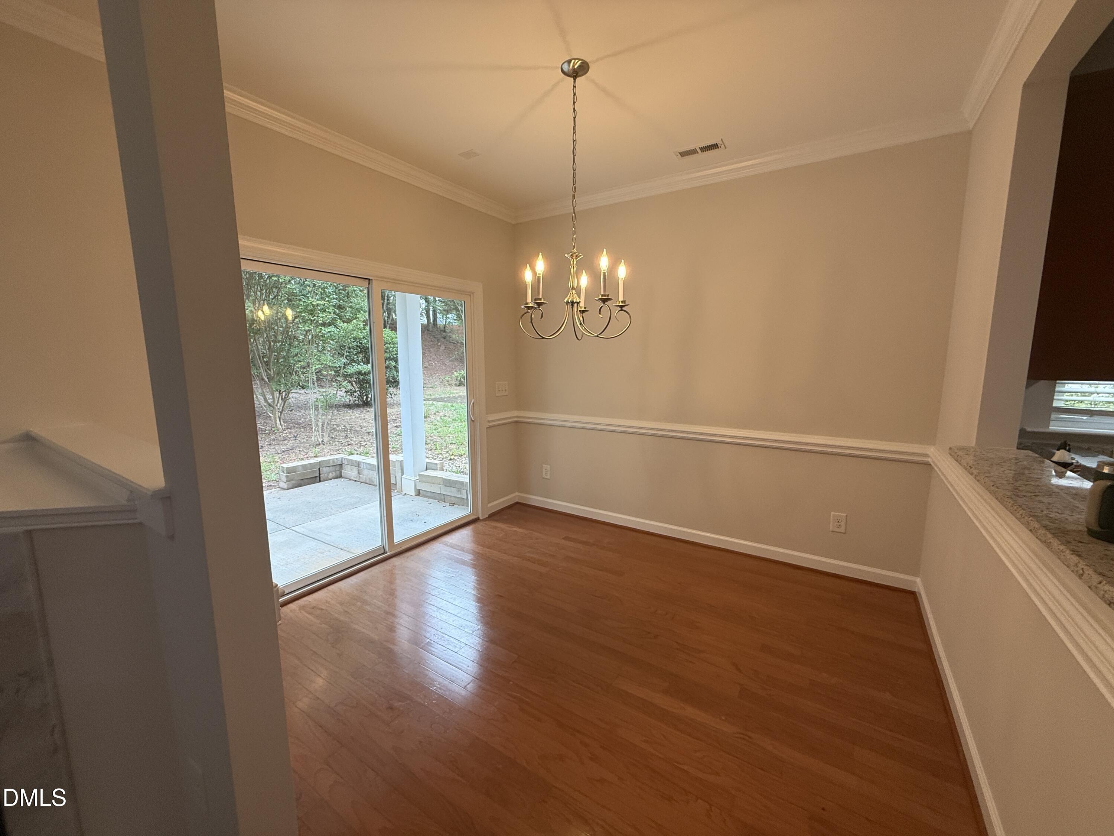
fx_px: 451
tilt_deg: -7.3
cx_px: 557
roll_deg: +0.1
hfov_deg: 102.1
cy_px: 418
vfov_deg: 85.7
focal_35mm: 14
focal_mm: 2.22
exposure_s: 1/120
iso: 125
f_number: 2.2
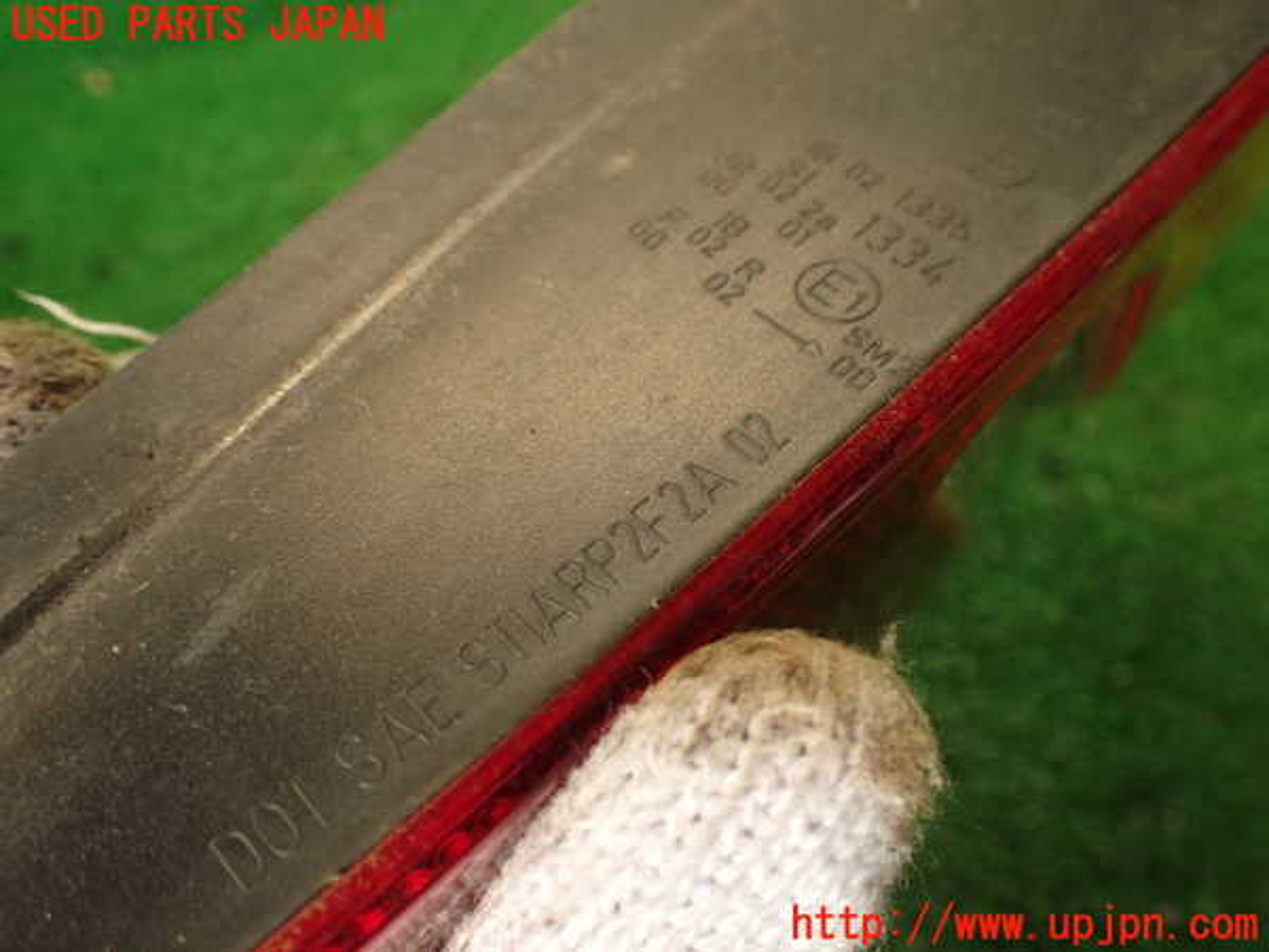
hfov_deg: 56.8
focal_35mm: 32
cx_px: 634
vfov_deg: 44.2
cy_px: 476
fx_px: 1173
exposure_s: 1/50
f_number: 2.4
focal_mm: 5.79
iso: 200
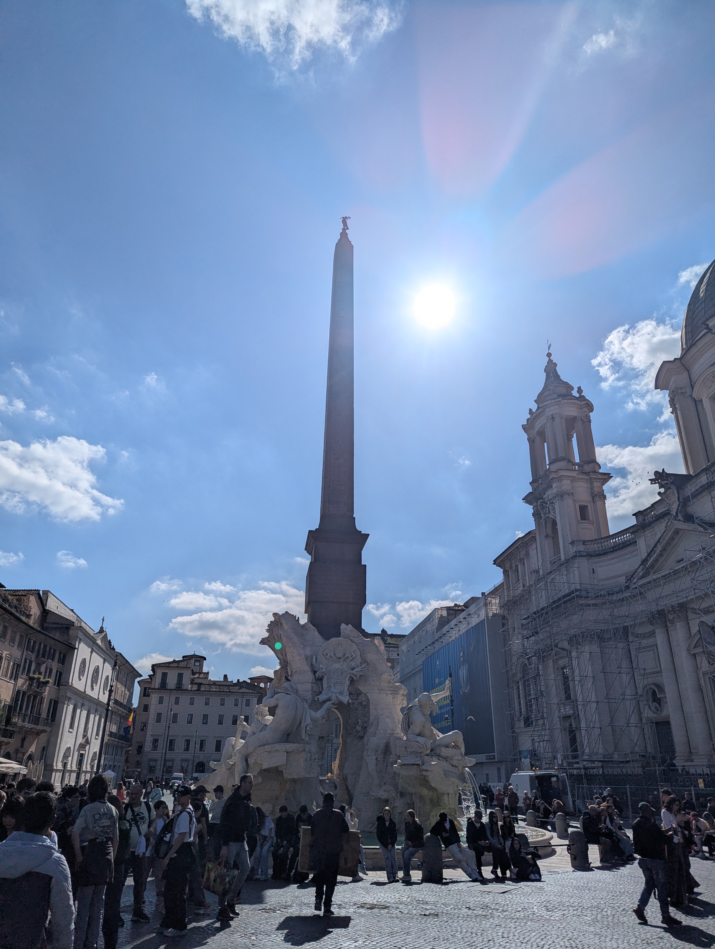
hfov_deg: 56.9
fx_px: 659
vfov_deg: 71.5
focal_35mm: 24
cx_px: 358
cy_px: 474
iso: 53
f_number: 1.85
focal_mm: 6.81
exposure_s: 1/14085
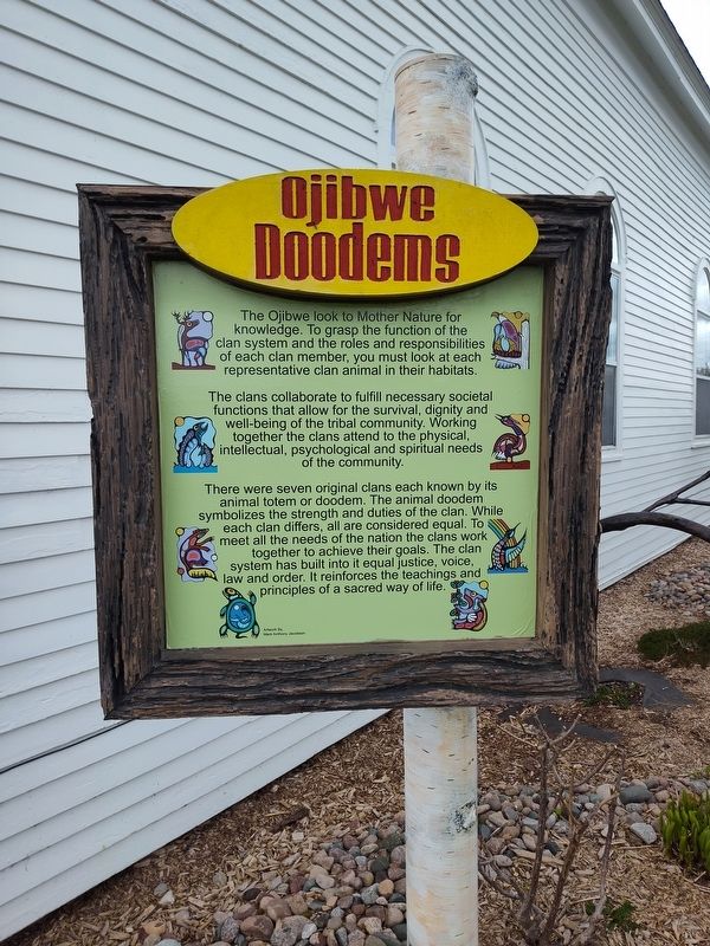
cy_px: 473
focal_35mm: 23
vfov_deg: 73.9
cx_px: 355
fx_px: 629
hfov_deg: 58.9
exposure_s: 1/659
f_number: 1.8
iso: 100
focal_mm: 5.56
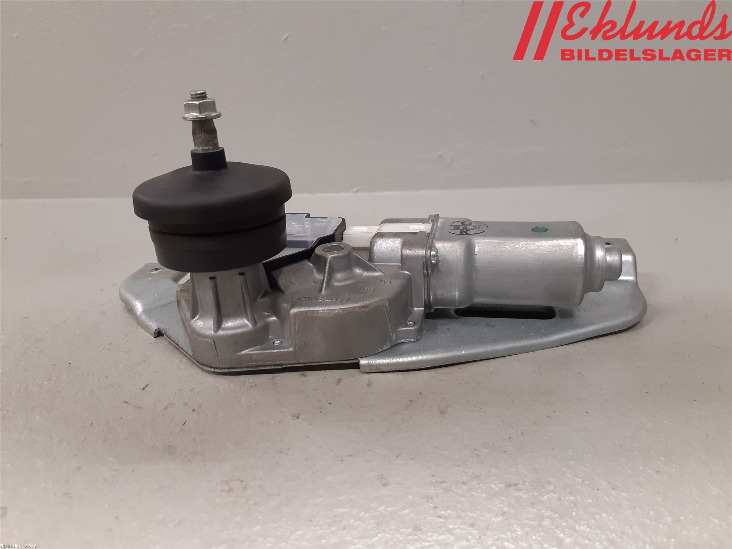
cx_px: 366
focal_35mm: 26
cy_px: 274
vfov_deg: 53.1
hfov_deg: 67.3
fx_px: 550
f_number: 1.7
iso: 160
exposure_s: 1/50
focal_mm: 3.93
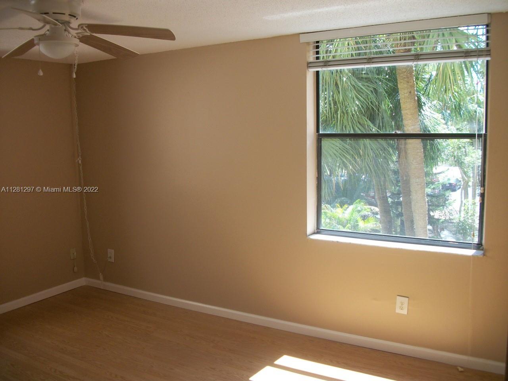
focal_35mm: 32
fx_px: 470
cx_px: 254
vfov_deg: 44.2
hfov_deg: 56.8
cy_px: 190
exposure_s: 1/100
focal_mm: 5.7
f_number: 2.9
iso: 80
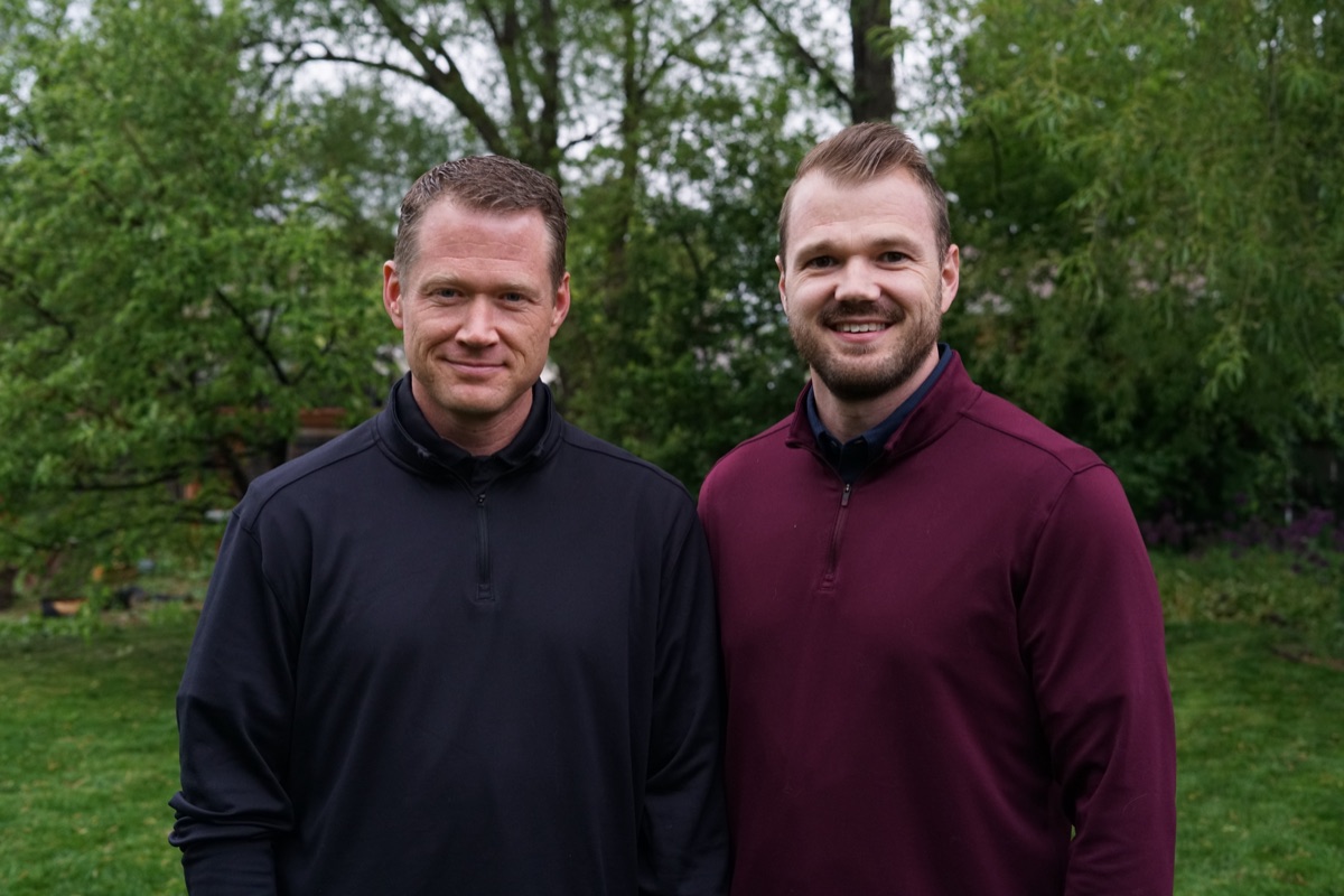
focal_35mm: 50
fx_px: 1867
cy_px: 448
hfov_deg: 39.6
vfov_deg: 27.0
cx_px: 672
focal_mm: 50
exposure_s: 1/160
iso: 1600
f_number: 5.6
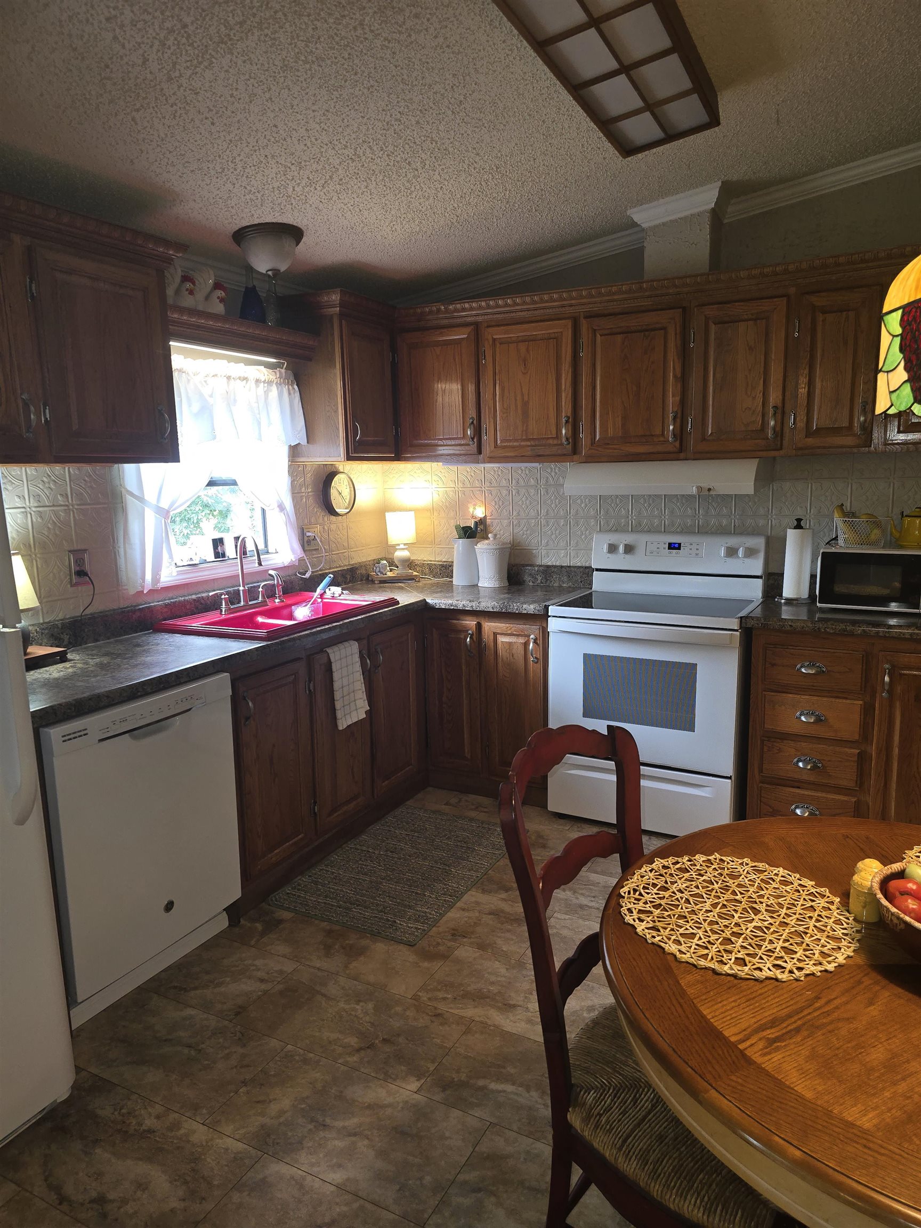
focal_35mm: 23
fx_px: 816
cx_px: 460
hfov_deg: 58.9
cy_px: 614
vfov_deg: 73.9
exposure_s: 1/60
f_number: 1.7
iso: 125
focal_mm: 6.3
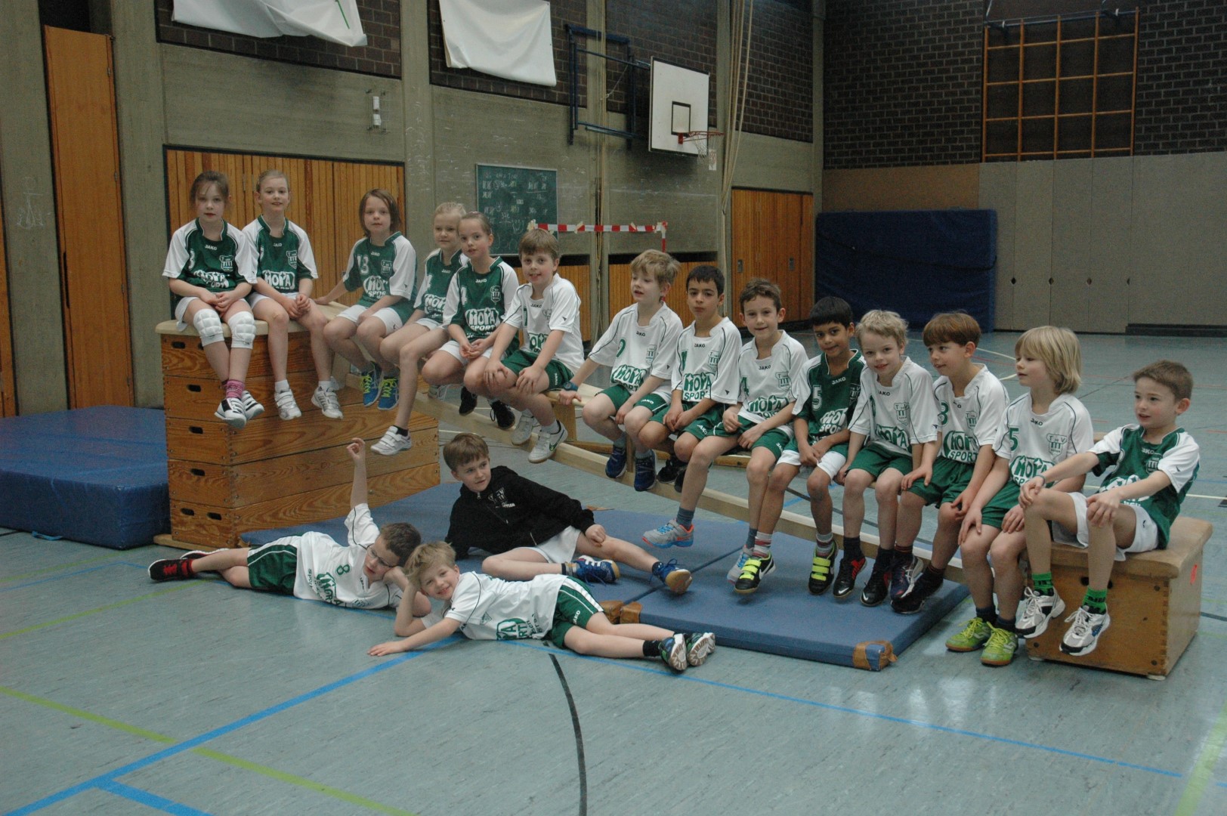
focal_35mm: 38
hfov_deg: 51.3
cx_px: 614
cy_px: 408
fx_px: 1277
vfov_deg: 35.4
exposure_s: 1/100
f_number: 5
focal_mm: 25
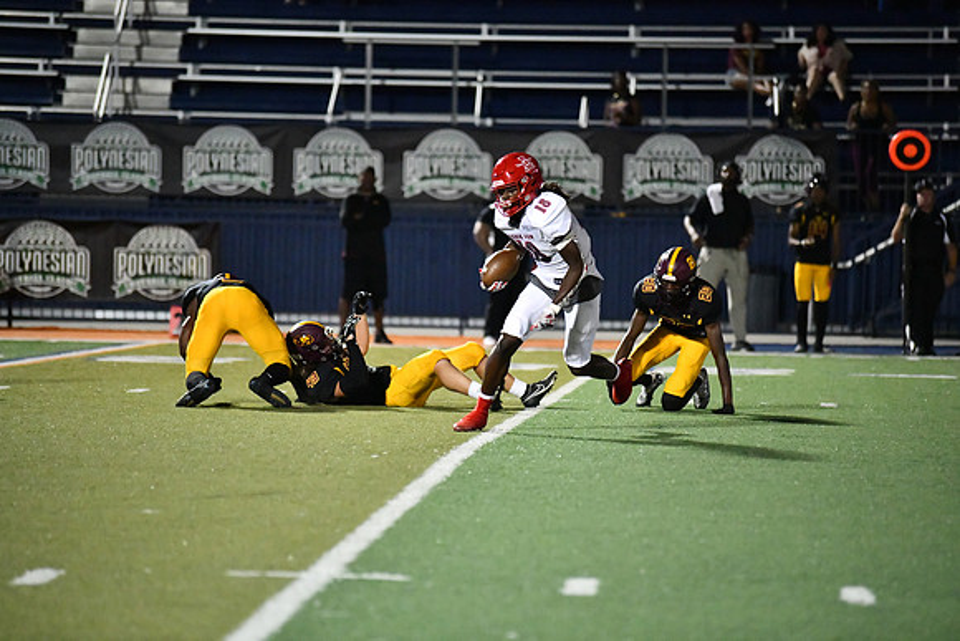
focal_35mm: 200
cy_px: 320
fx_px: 5334
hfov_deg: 10.3
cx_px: 480
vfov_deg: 6.9
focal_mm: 200
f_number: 2.8
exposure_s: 1/3200
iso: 14400
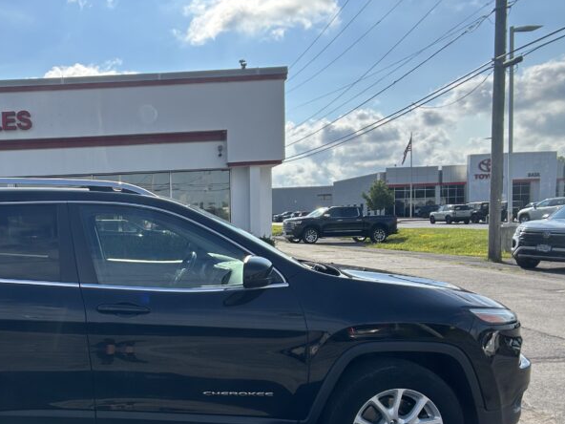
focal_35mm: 45
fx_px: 734
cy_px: 266
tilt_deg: -5.5
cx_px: 114
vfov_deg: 32.0
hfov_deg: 40.4
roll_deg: +2.1
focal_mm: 5.7
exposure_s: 1/5319
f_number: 1.5
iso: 50
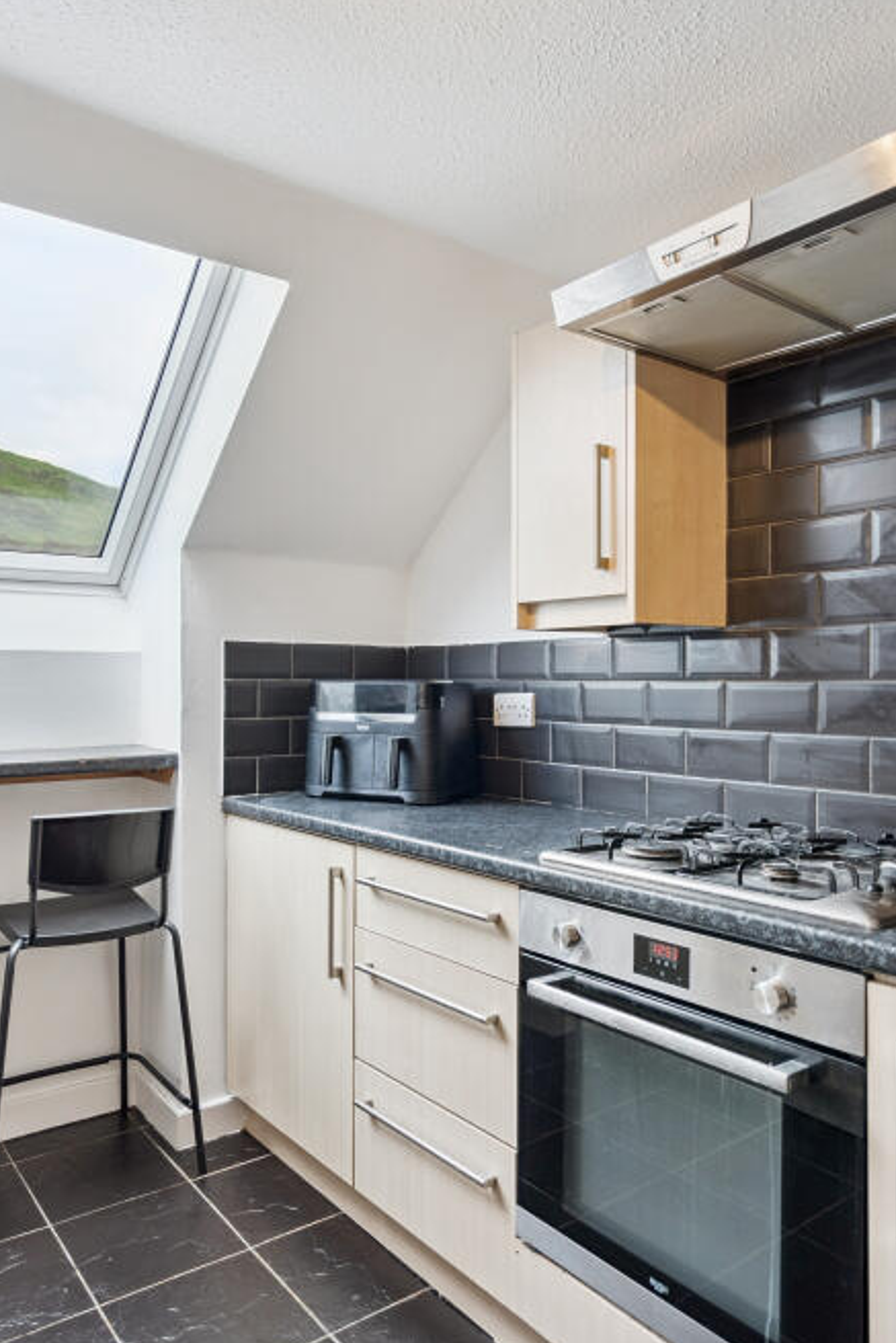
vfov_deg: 71.5
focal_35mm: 25
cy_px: 690
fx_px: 933
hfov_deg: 51.3
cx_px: 420
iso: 250
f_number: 4
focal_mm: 16
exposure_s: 1/100
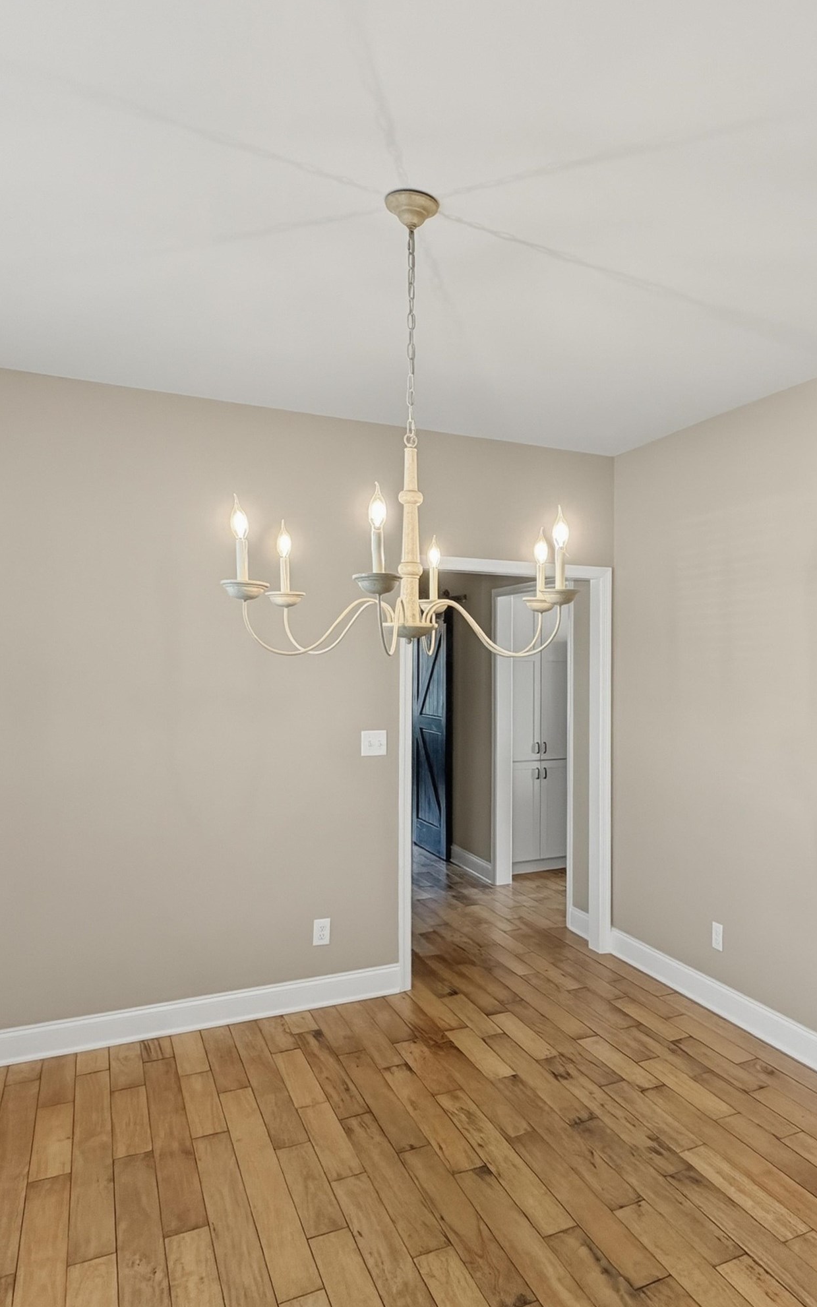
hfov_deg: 51.3
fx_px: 819
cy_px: 722
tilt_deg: -3.4
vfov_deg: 76.9
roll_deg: +0.2
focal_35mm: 23
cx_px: 590
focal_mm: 2.2
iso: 160
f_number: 2.2
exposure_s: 1/60
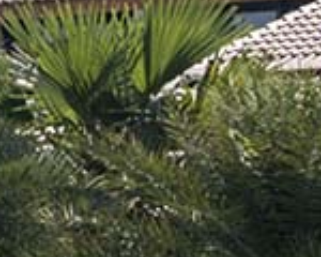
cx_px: -612
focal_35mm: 510
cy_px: 463
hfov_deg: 3.7
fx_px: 4845
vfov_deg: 3.0
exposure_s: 1/2000
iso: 320
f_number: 6.3
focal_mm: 85
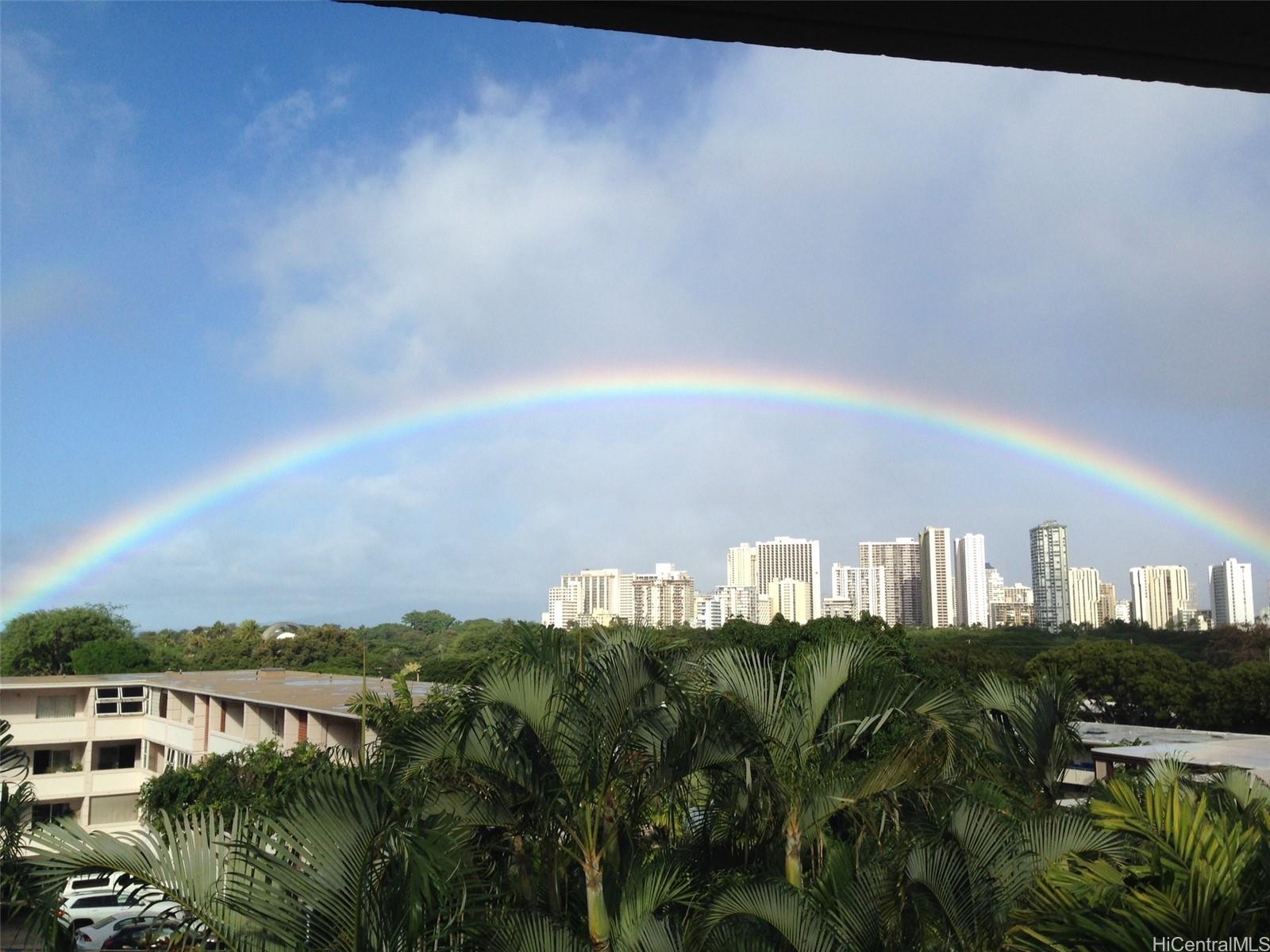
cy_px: 476
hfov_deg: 55.4
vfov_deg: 42.9
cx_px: 635
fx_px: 1211
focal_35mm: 33
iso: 50
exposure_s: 1/2358
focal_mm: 4.12
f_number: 2.4
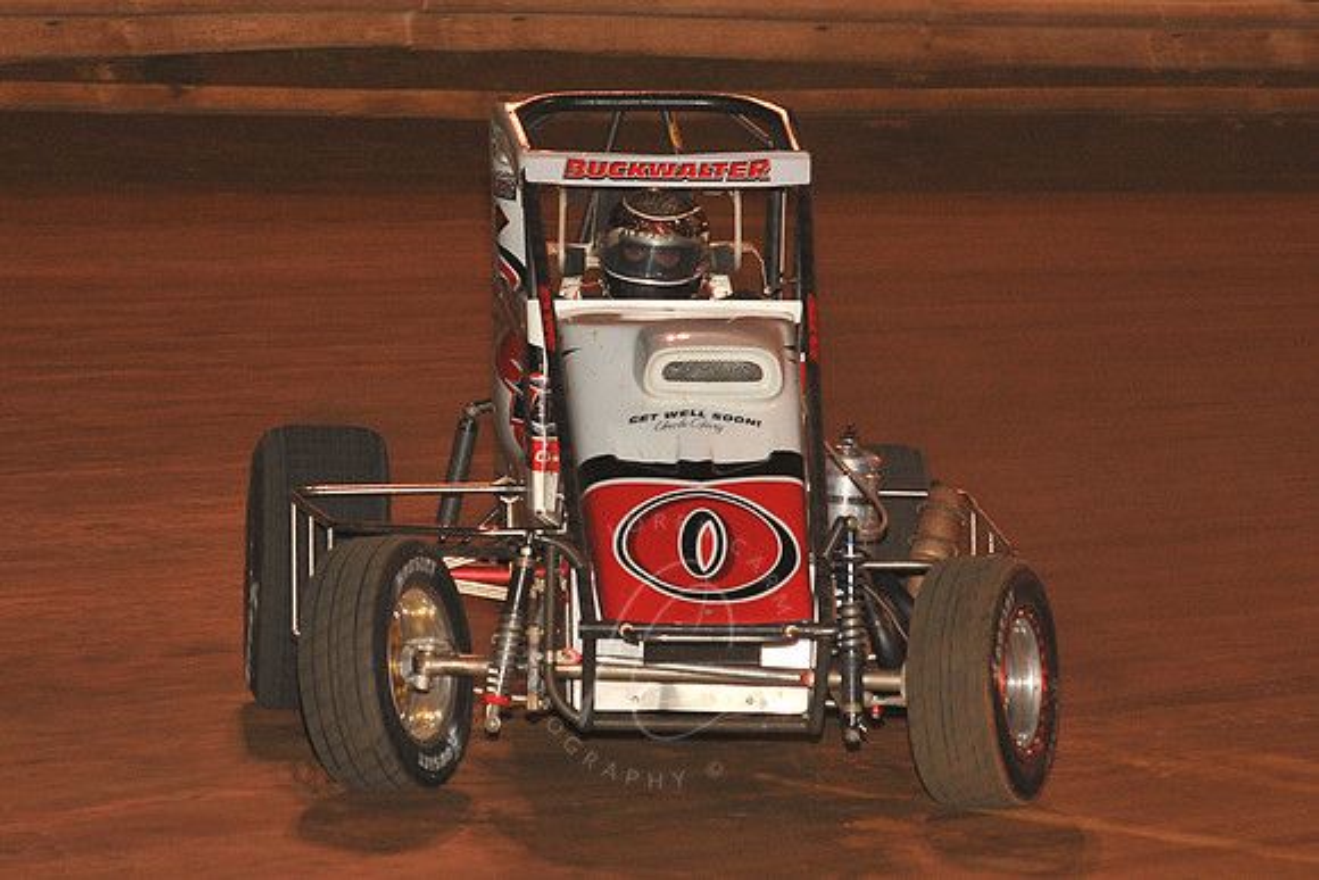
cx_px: 660
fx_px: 5680
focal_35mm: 155
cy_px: 440
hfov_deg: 13.2
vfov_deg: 8.9
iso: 1000
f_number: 6.3
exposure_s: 1/250
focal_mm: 155
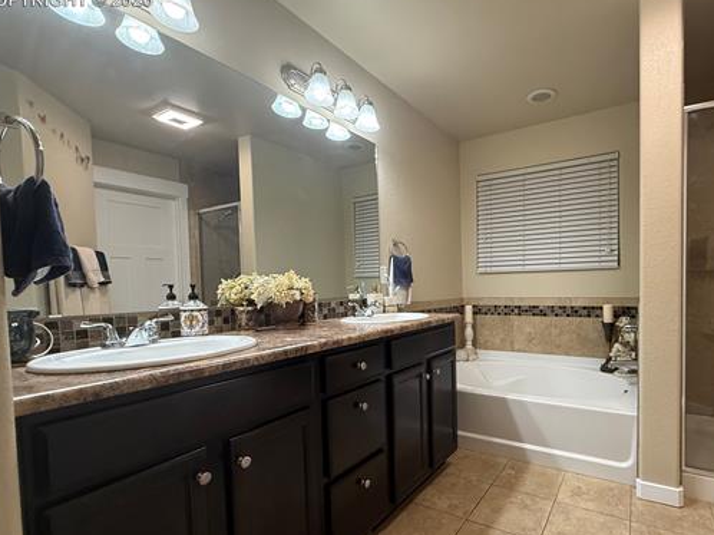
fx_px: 371
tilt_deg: -3.1
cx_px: 436
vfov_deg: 71.3
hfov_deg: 86.4
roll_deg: +1.1
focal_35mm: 18
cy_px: 300
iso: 320
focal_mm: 2.22
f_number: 2.2
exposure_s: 1/120
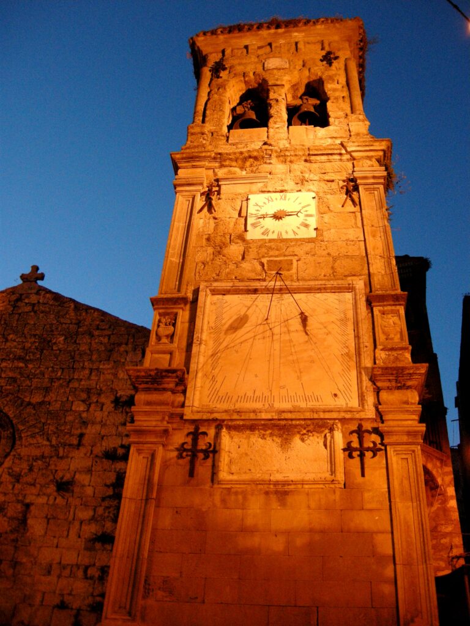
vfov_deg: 52.6
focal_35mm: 35
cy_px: 313
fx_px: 634
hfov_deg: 40.7
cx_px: 235
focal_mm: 7.5
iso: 400
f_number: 2.7
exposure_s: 1/16.4
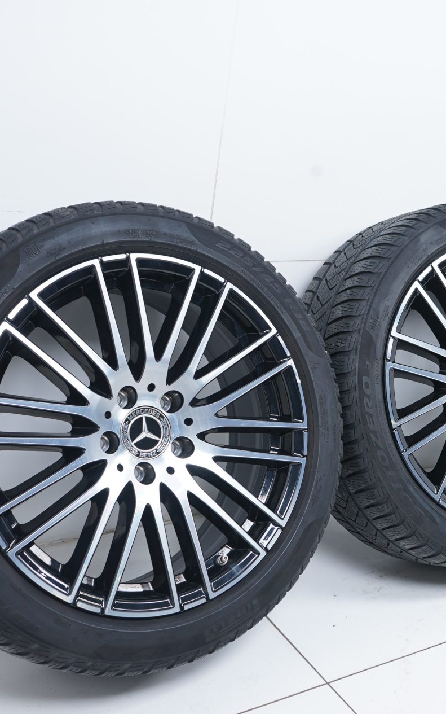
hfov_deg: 24.7
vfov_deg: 39.6
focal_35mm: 51
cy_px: 357
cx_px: 396
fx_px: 992
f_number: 7.1
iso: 250
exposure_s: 1/100
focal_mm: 33
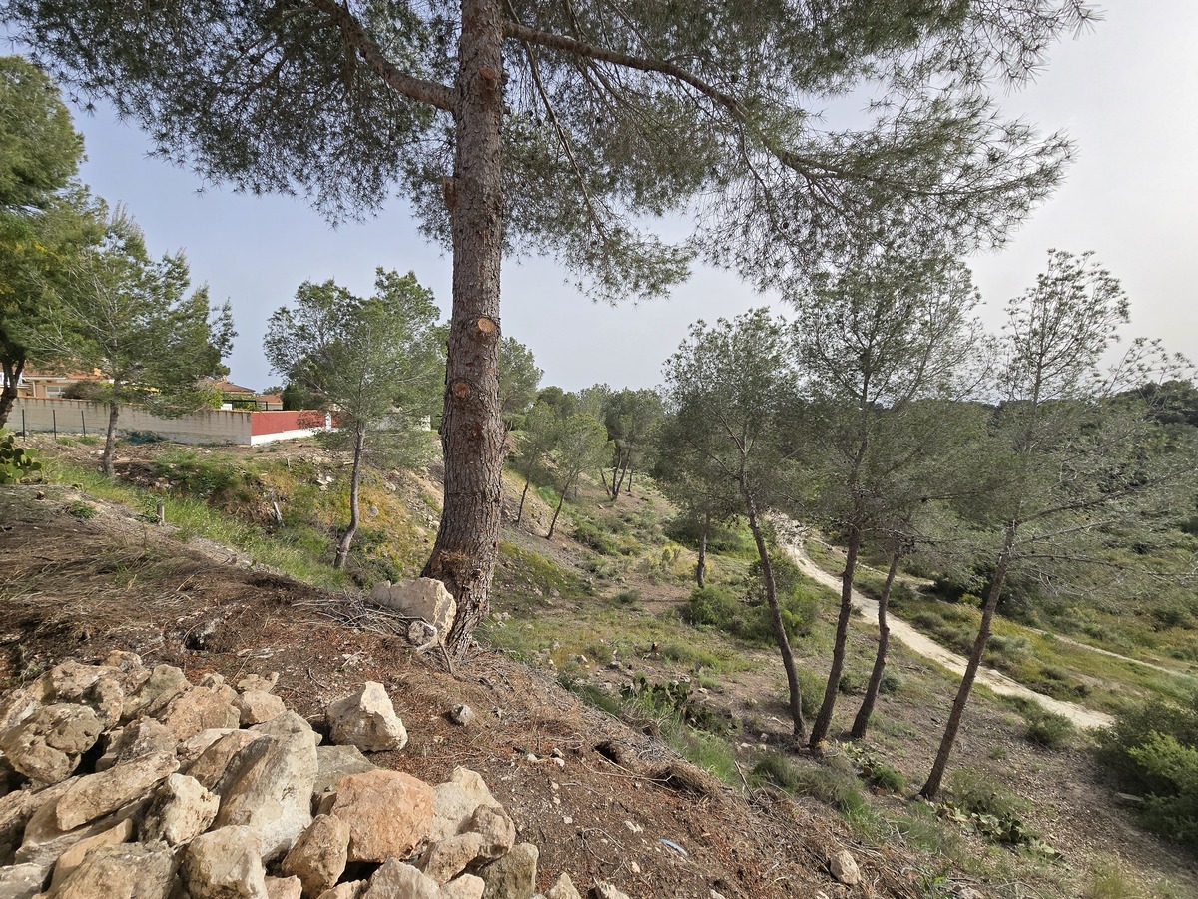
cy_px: 450
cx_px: 599
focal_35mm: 13
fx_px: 450
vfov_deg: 89.9
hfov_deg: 106.2
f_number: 2.2
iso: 50
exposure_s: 1/2134
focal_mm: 2.2
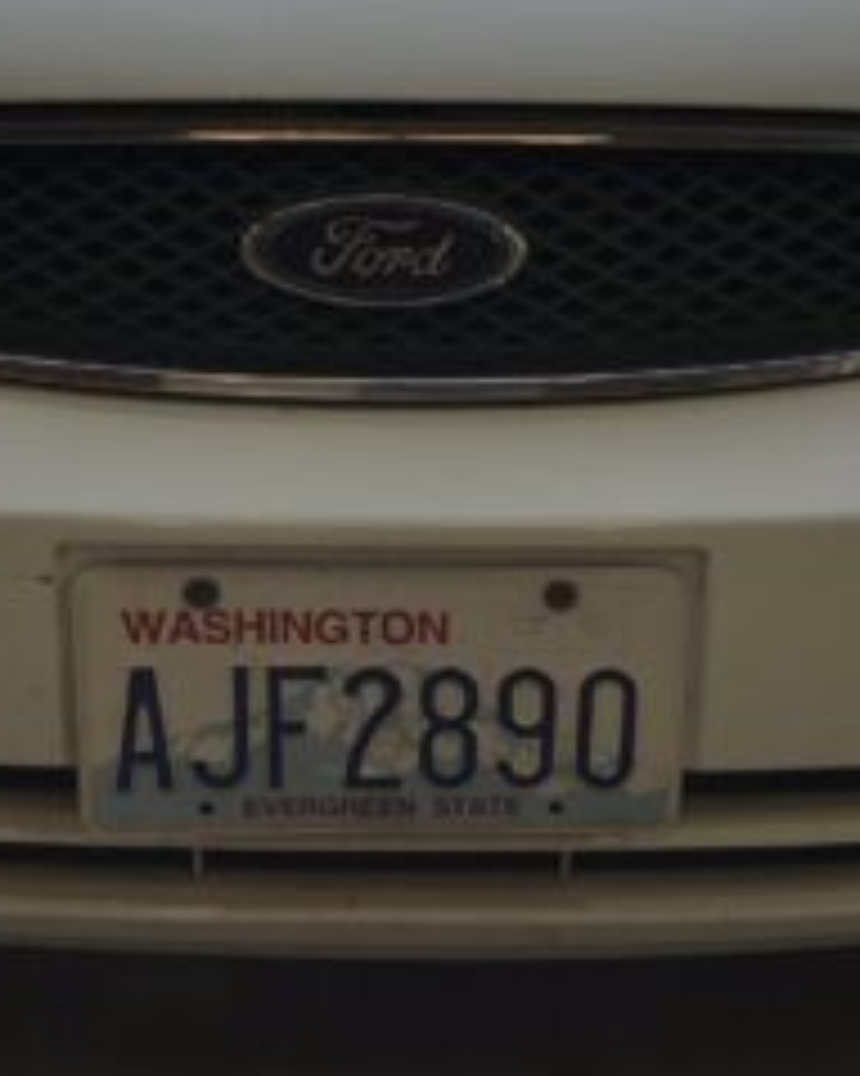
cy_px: 457
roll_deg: +0.5
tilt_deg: -22.5
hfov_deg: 19.2
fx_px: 2547
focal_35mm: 80
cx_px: 432
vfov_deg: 23.8
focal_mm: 3.99
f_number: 1.8
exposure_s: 1/130
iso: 20
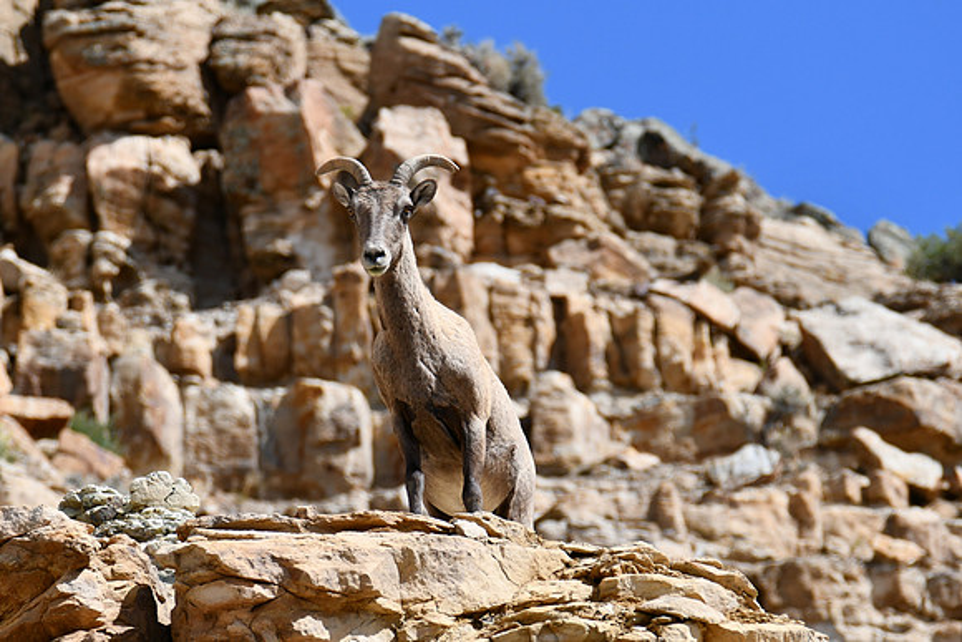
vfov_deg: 3.1
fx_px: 12027
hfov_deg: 4.6
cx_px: 481
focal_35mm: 450
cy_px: 321
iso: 180
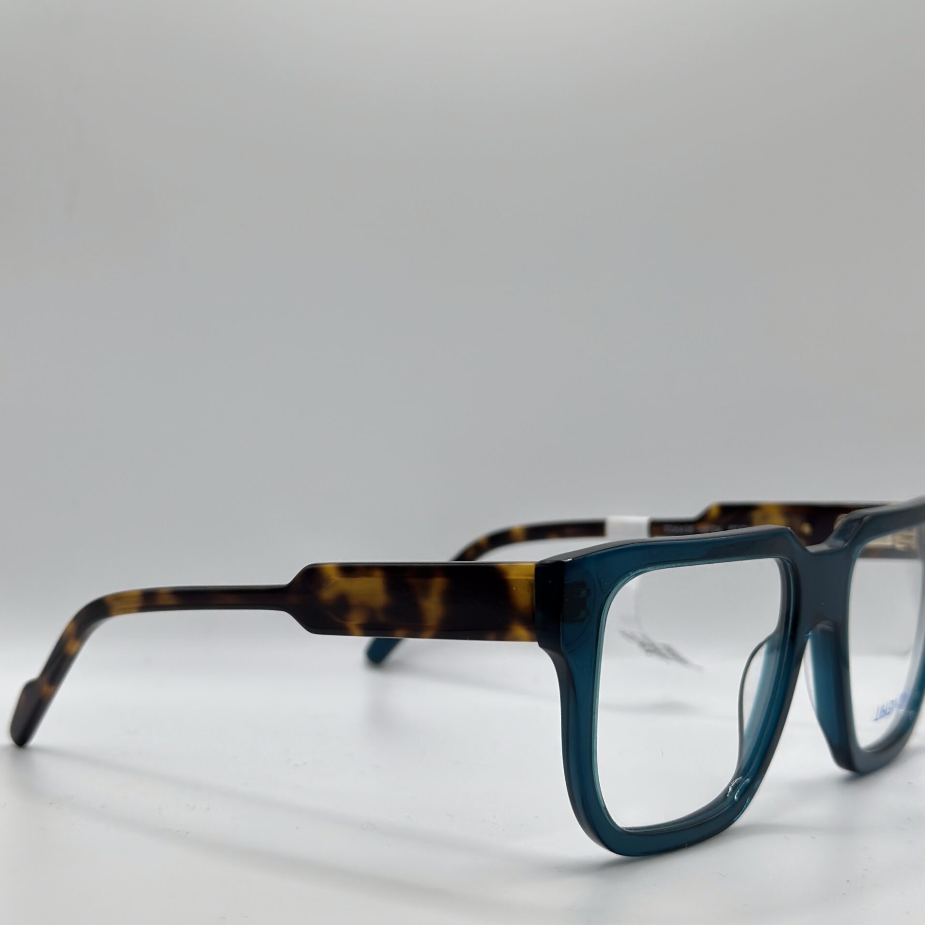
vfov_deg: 30.0
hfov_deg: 30.0
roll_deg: -3.5
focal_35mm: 57
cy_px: 430
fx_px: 1723
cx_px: 461
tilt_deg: -15.5
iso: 80
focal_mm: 6.86
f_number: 1.78
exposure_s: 1/756
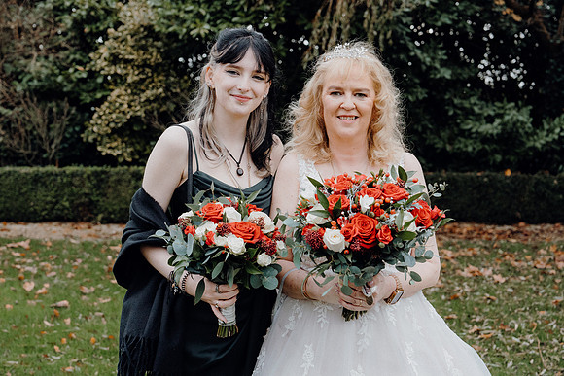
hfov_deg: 39.6
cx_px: 282
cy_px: 188
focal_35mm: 50
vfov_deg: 27.0
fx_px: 783
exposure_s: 1/250
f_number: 5
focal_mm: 50
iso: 4000
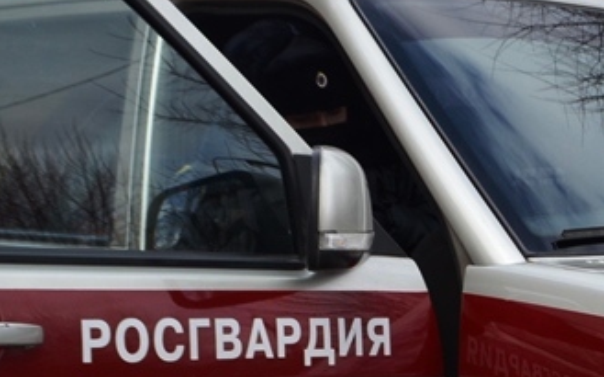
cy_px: 172
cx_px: 483
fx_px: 1102
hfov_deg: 29.9
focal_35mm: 67
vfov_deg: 19.4
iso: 100
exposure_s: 1/160
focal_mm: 18
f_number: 6.3
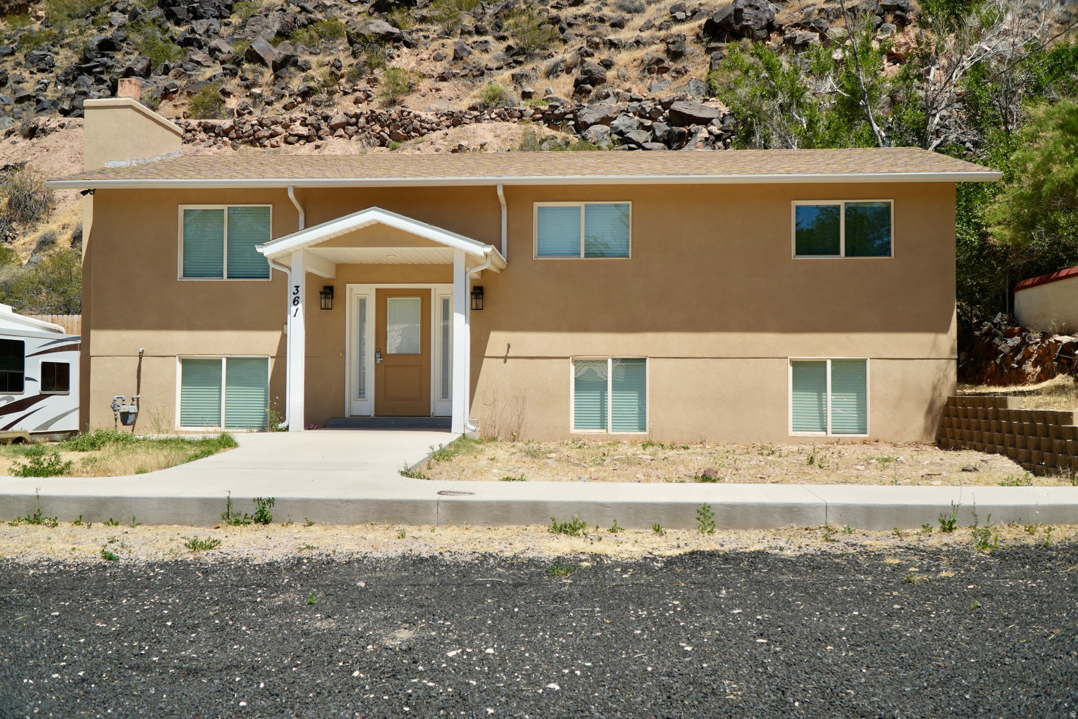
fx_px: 988
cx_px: 539
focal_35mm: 33
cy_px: 360
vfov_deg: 40.0
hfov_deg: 57.2
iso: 100
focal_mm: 22
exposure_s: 1/1250
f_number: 4.5
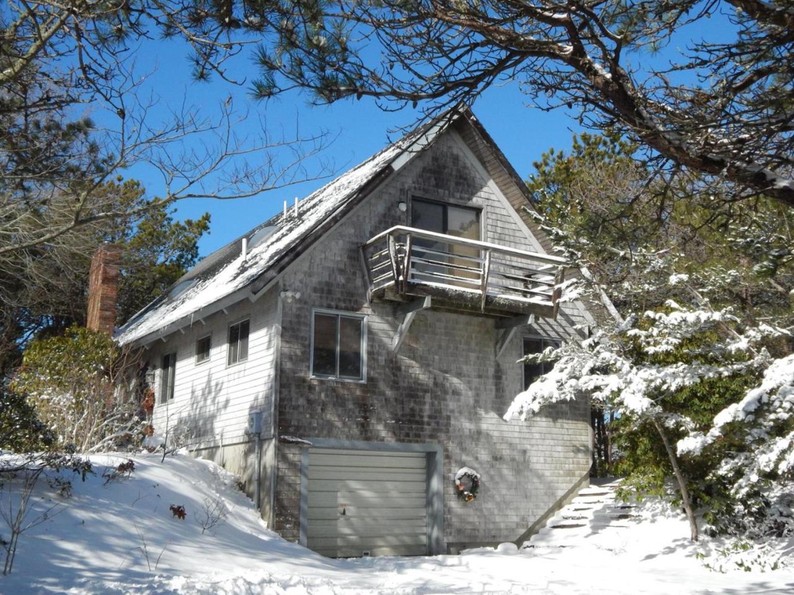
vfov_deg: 33.6
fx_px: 986
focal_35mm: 43
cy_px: 298
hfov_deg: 43.9
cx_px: 397
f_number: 7.1
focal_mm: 7.7
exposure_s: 1/1500
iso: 400
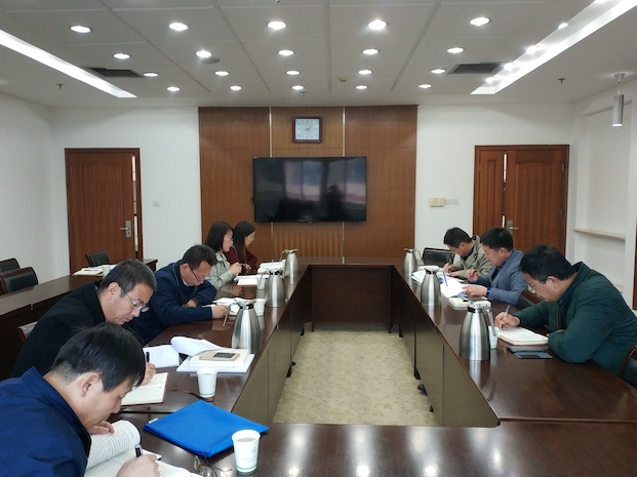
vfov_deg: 42.9
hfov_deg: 55.4
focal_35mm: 33
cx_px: 314
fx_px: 607
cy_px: 242
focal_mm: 4.5
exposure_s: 1/25
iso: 321
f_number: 2
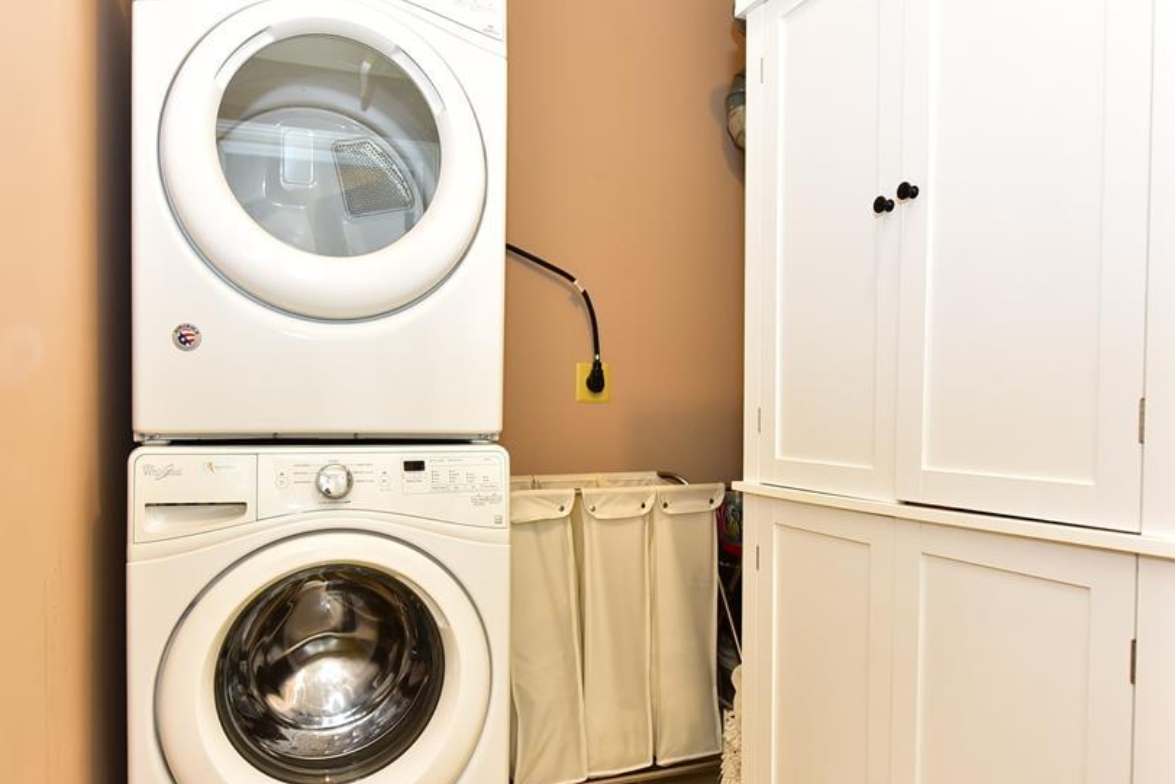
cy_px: 425
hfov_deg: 73.6
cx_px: 539
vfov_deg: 53.1
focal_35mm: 24
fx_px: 783
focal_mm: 19
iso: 1000
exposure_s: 1/40
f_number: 4.5
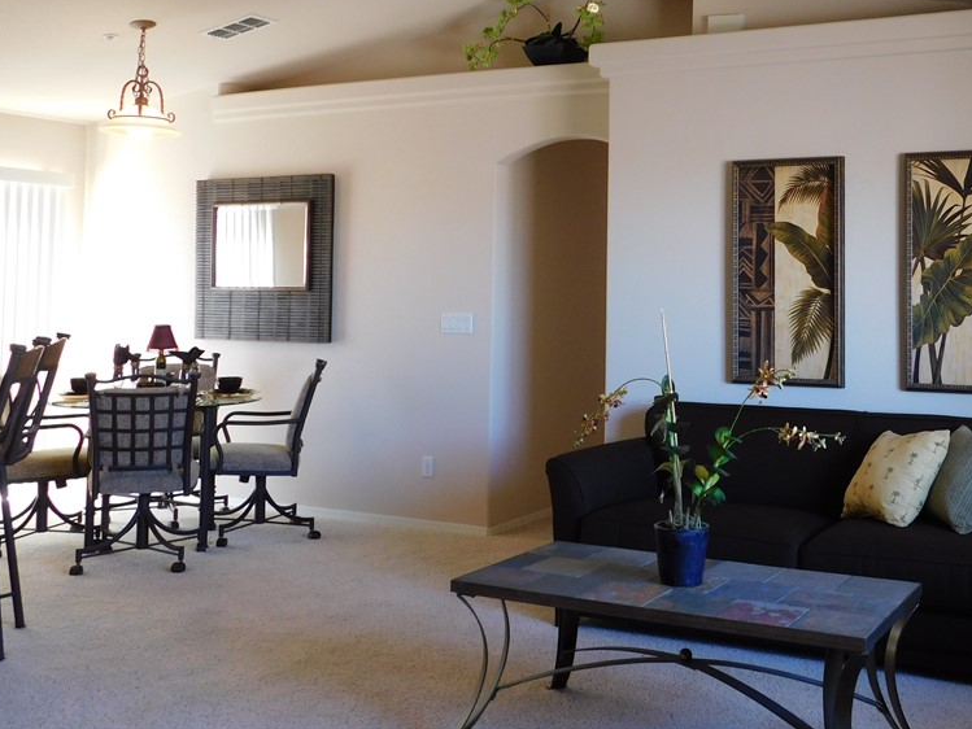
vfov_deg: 34.8
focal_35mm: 41
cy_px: 233
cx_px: 644
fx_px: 1151
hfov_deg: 45.1
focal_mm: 5.3
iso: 160
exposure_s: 1/30
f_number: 3.2
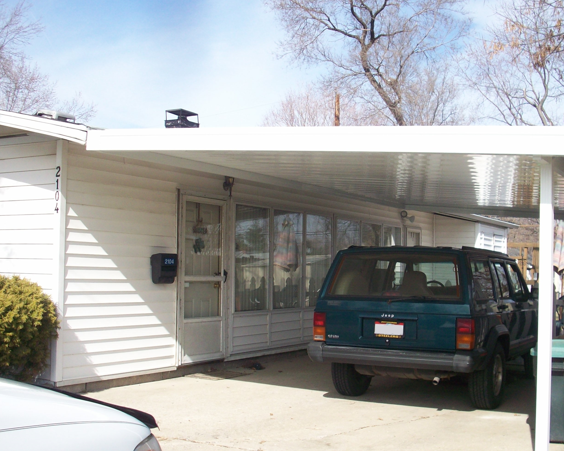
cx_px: 331
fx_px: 751
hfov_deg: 41.0
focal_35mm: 45
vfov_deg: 33.4
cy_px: 250
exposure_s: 1/228
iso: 80
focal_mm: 6.2
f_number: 5.6
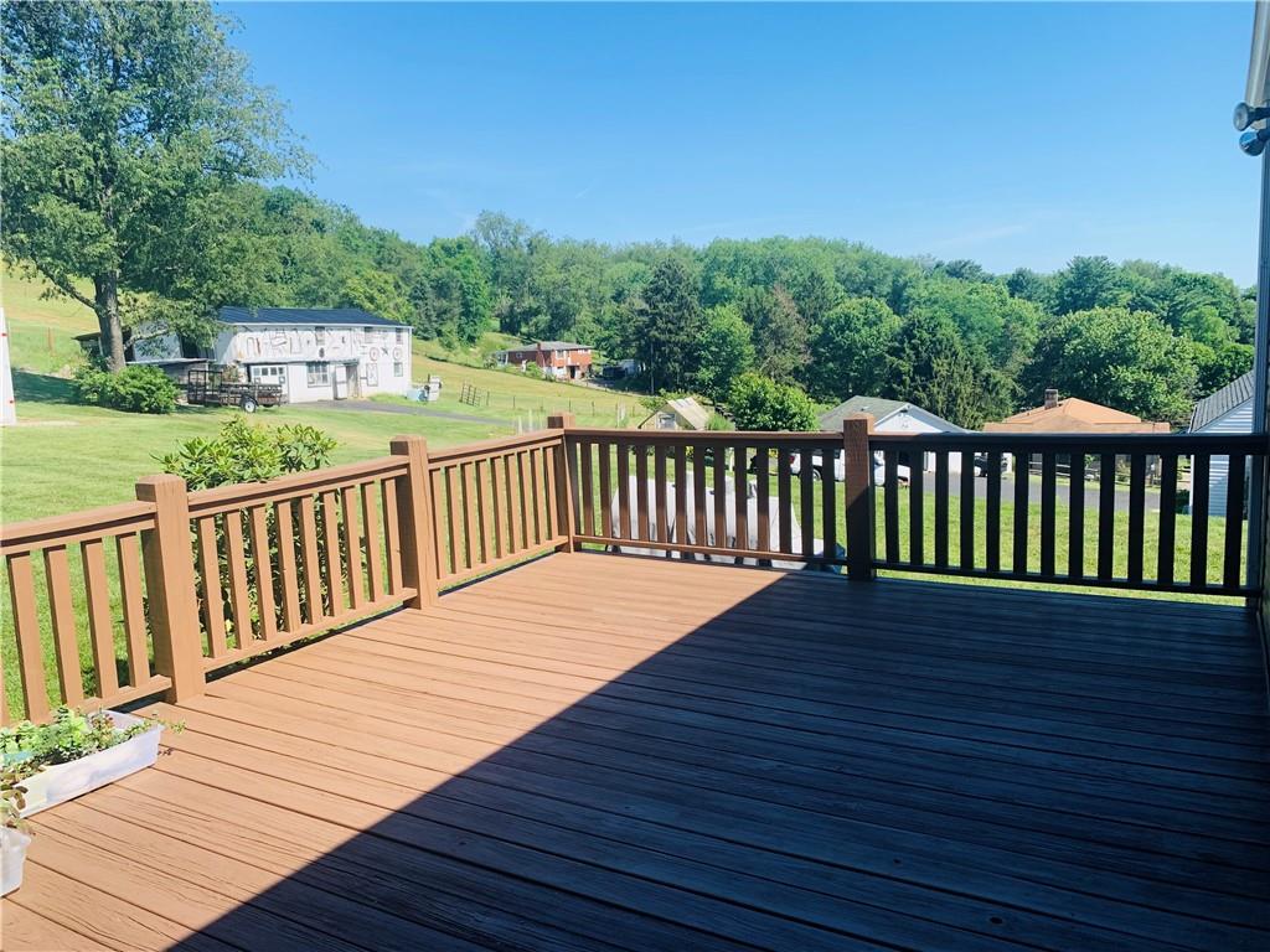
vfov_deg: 53.1
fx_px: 954
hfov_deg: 67.3
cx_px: 635
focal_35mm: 26
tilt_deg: -8.1
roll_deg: +1.4
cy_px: 476
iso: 25
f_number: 1.8
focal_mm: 4.25
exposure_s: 1/1282
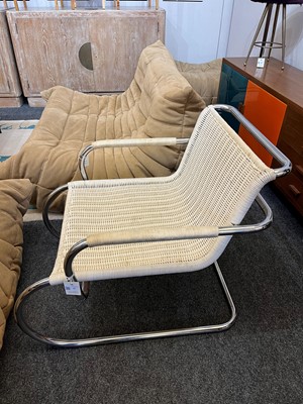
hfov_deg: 53.1
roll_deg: -1.2
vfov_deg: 67.3
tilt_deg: -35.1
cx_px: 152
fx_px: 303
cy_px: 202
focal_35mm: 26
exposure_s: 1/50
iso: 80
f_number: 1.6
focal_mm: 5.1
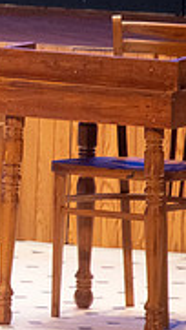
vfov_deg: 1.5
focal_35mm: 1410
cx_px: -299
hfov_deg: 0.9
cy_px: -9
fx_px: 12346
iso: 10000
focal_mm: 420
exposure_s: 1/160
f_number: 6.3
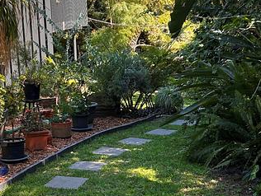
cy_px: 146
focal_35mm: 51
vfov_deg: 28.2
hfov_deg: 35.4
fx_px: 385
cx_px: 31
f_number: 1.5
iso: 50
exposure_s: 1/521
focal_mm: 5.7
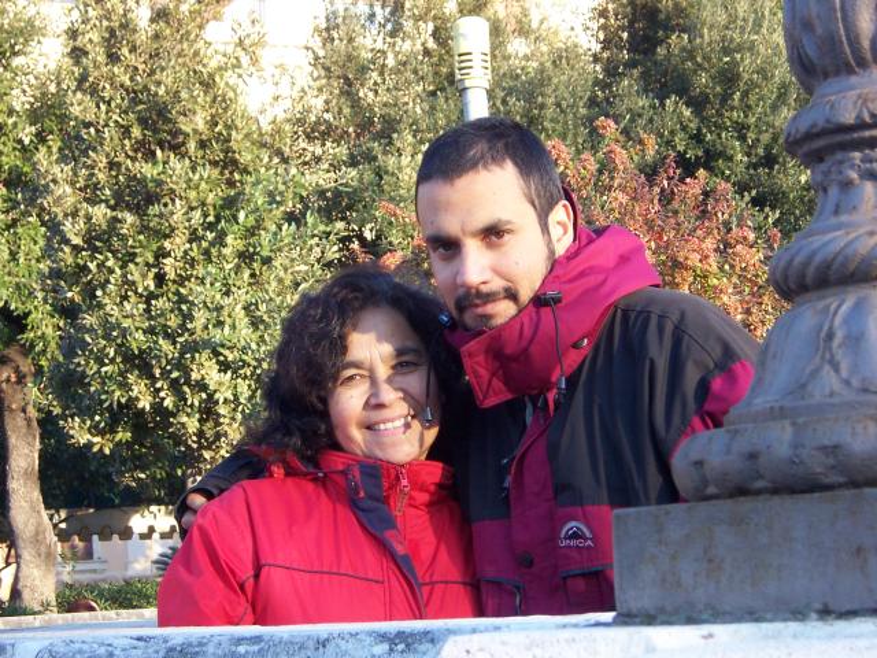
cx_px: 438
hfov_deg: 19.6
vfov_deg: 14.8
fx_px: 2534
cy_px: 329
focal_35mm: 100
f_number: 4.9
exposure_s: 1/90
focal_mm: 16.6
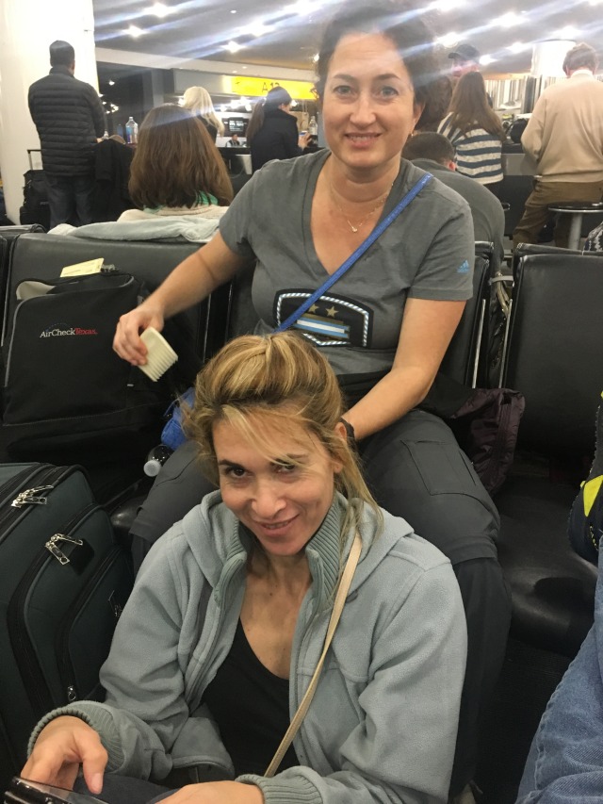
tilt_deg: -19.6
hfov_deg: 48.2
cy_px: 402
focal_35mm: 29
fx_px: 673
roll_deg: +1.0
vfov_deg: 61.7
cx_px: 302
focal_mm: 4.15
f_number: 2.2
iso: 200
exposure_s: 1/20
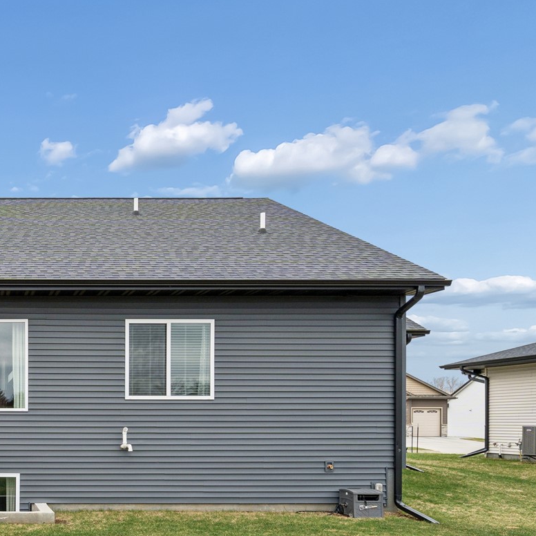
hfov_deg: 36.8
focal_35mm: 39
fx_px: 683
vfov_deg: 42.3
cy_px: 351
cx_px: -40
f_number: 8
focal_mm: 21
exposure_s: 1/640
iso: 400
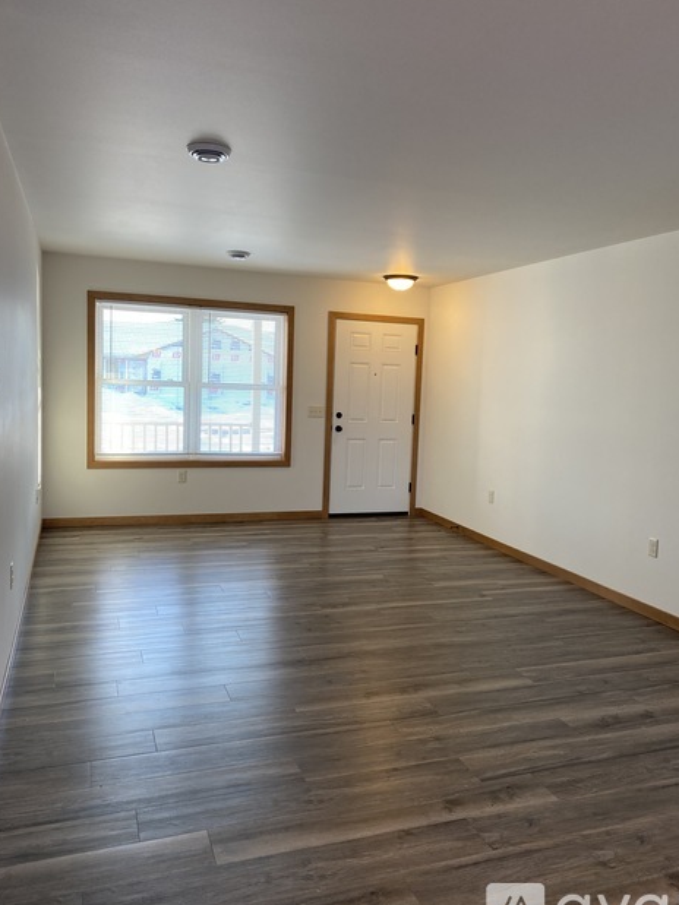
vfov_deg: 63.5
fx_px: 733
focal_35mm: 28
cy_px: 454
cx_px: 357
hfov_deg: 49.7
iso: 100
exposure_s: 1/120
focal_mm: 4.25
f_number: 1.8
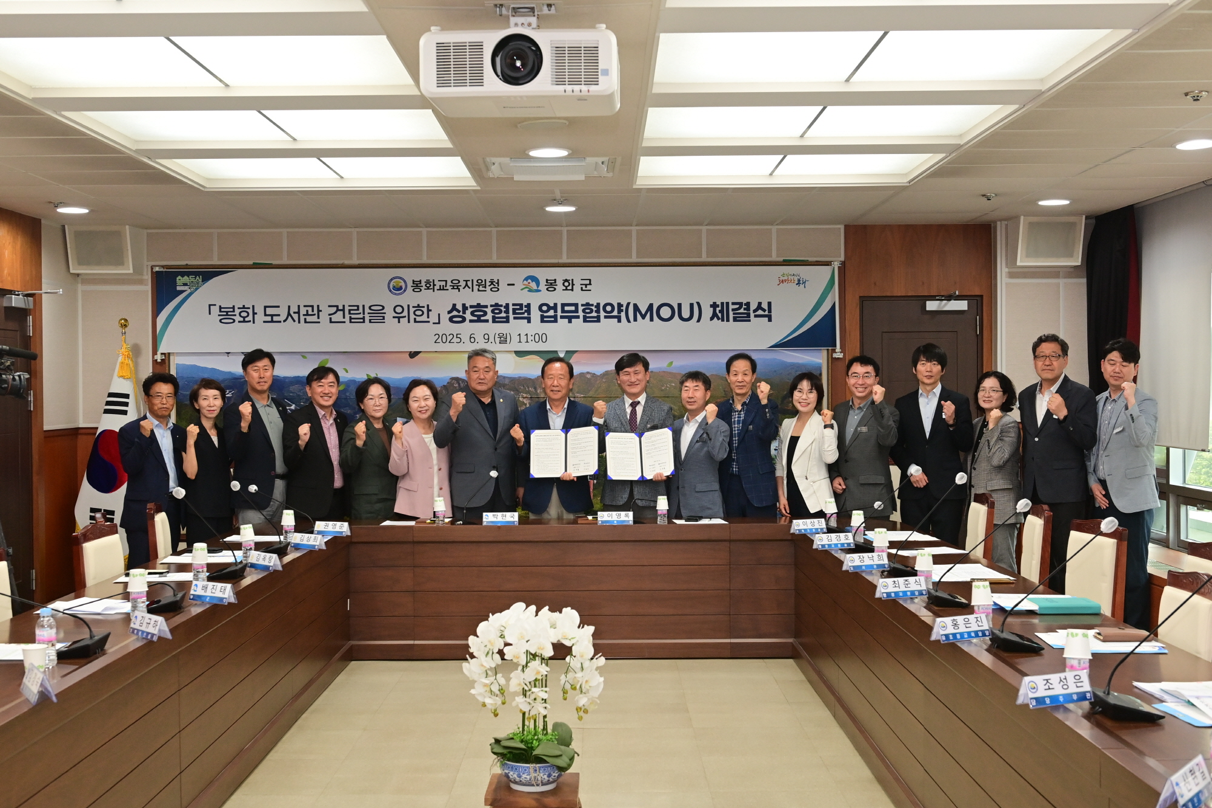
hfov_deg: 48.5
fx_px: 1346
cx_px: 606
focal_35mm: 40
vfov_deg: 33.4
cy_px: 404
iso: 2500
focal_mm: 40
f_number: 6.3
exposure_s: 1/125
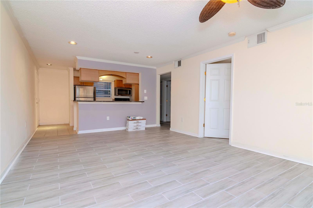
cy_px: 104
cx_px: 156
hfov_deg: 95.0
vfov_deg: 72.0
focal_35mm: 16
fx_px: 143
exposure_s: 1/15
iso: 640
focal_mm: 11
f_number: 10
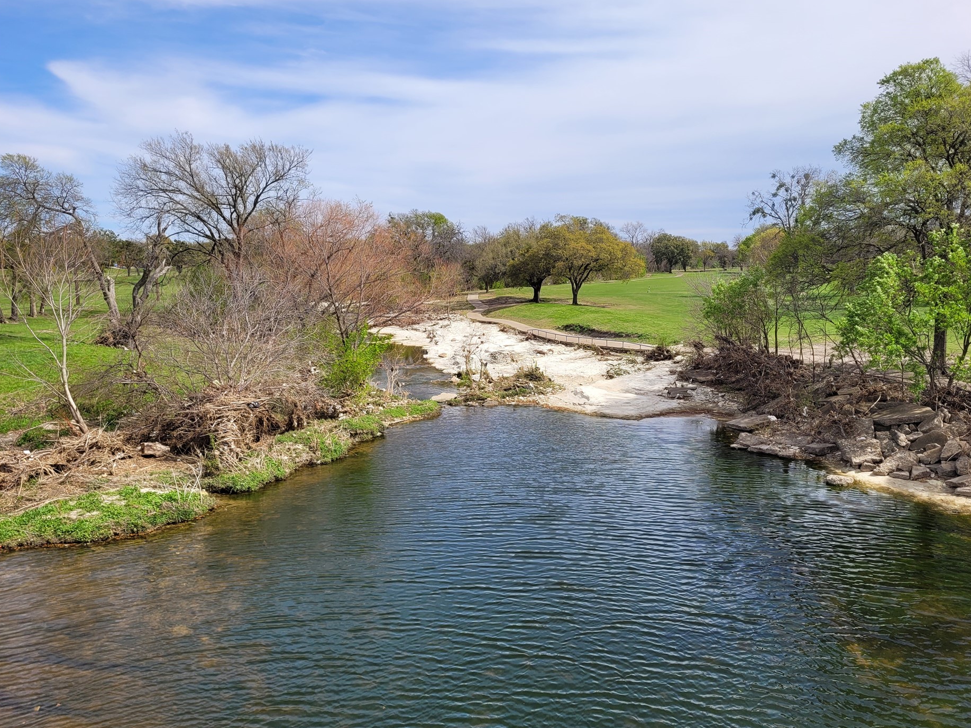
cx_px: 534
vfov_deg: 48.2
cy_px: 393
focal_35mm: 29
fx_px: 813
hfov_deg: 61.5
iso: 40
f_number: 1.8
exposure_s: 1/2450
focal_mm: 5.4
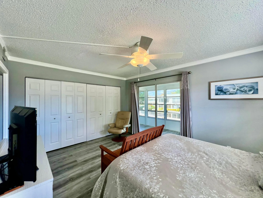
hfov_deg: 106.2
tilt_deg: -1.0
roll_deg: +0.0
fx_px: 99
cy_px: 99
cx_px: 132
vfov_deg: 89.9
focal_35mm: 13
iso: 64
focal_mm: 1.57
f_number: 1.8
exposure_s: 1/120
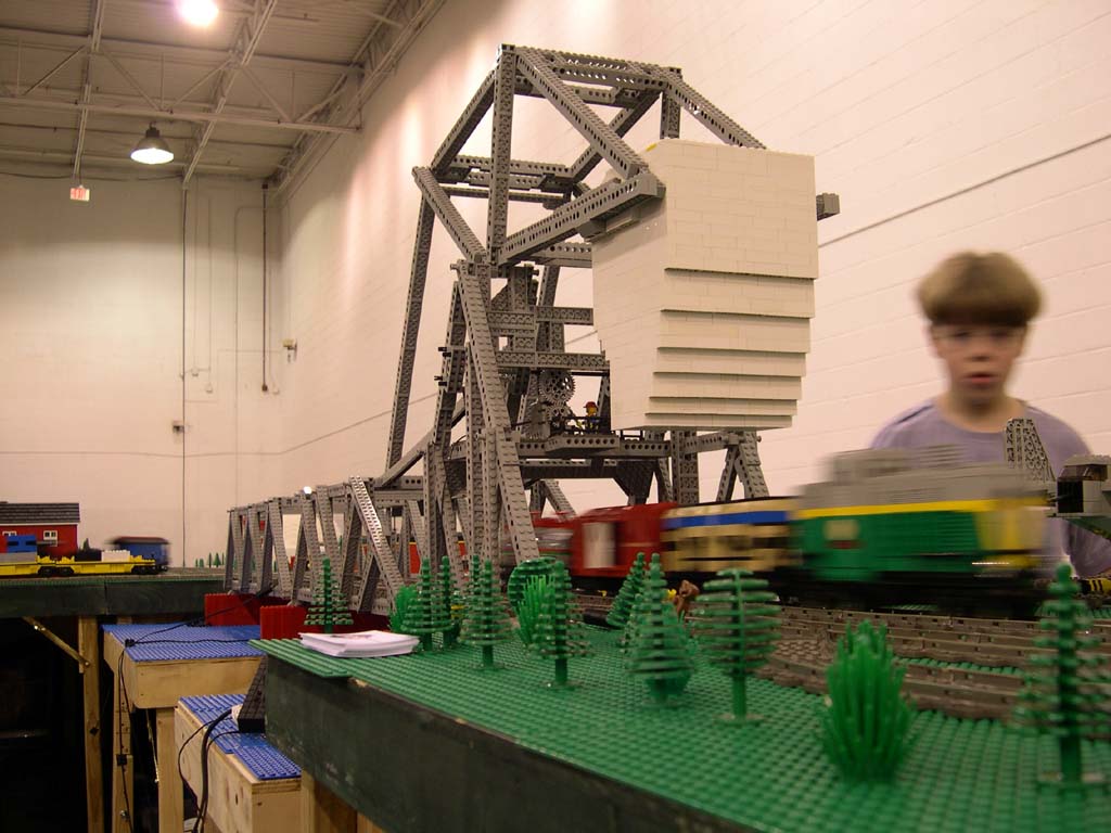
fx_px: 1220
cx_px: 556
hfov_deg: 49.0
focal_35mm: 38
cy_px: 416
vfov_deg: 37.7
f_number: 2.8
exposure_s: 1/12.2
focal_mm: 8
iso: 100
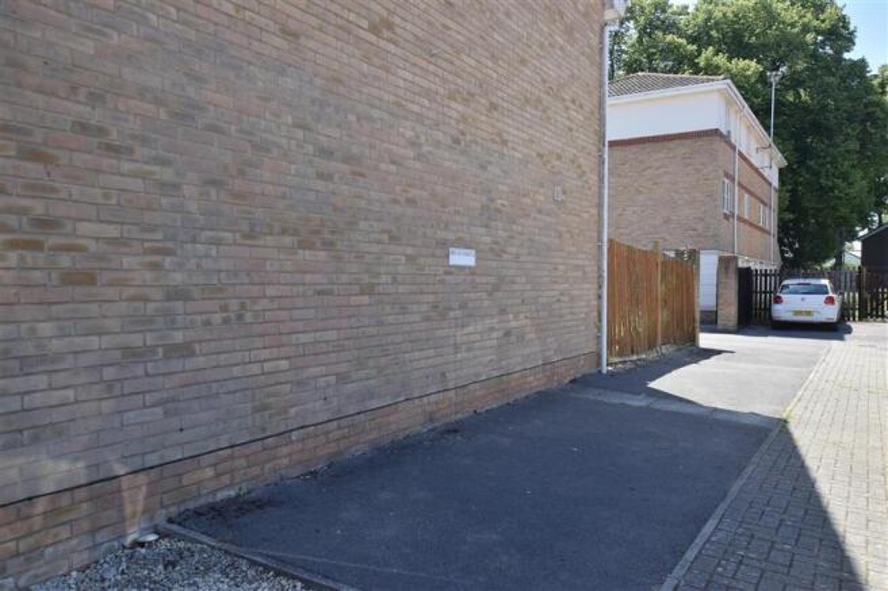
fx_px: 666
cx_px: 444
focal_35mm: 27
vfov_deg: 47.9
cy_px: 296
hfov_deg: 67.4
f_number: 10
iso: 640
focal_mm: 18
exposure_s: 1/800
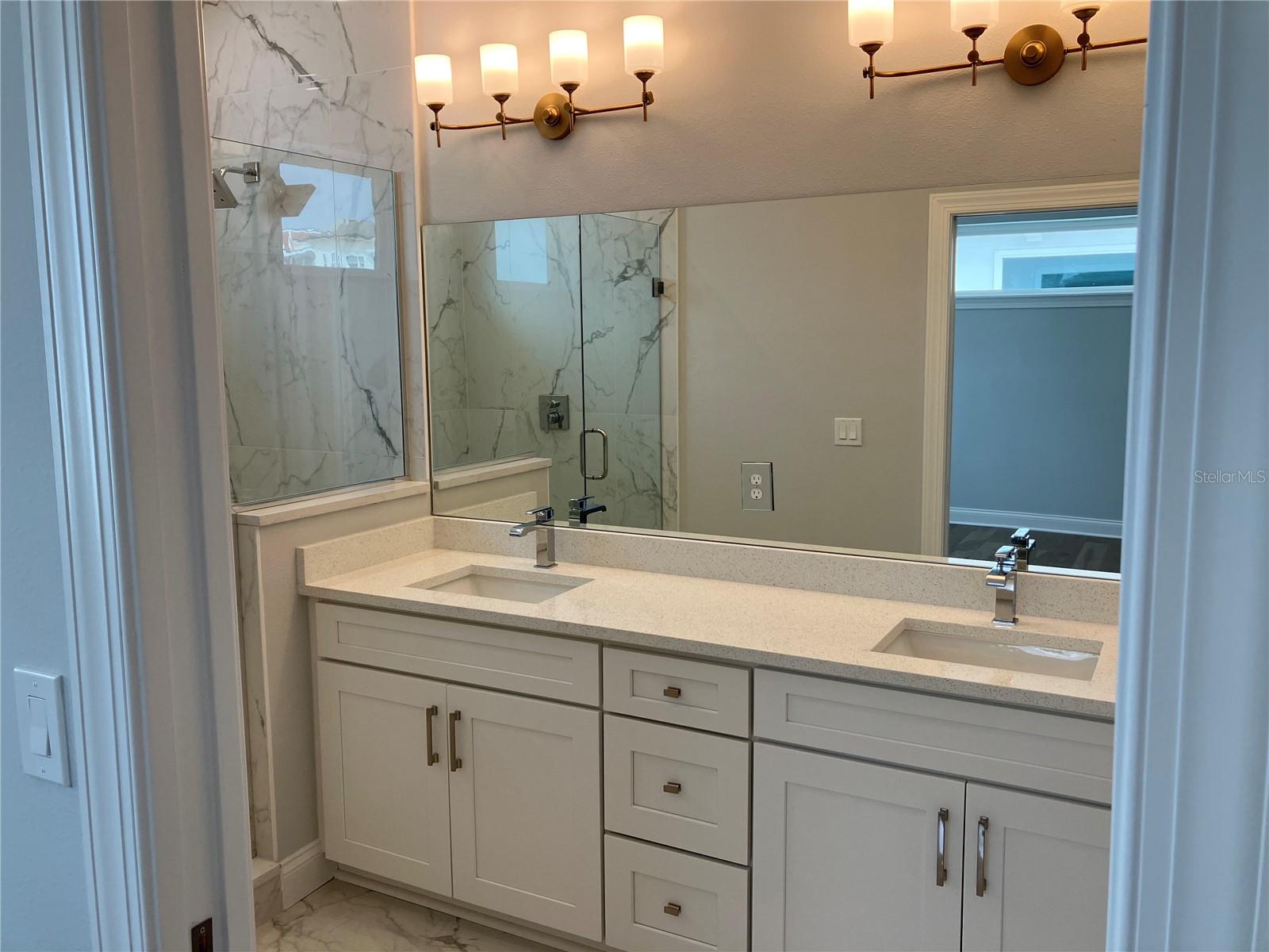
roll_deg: +1.3
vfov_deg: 49.7
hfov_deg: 63.4
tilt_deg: -6.4
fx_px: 1026
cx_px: 634
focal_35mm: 28
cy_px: 476
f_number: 1.8
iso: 40
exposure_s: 1/147
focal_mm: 3.99
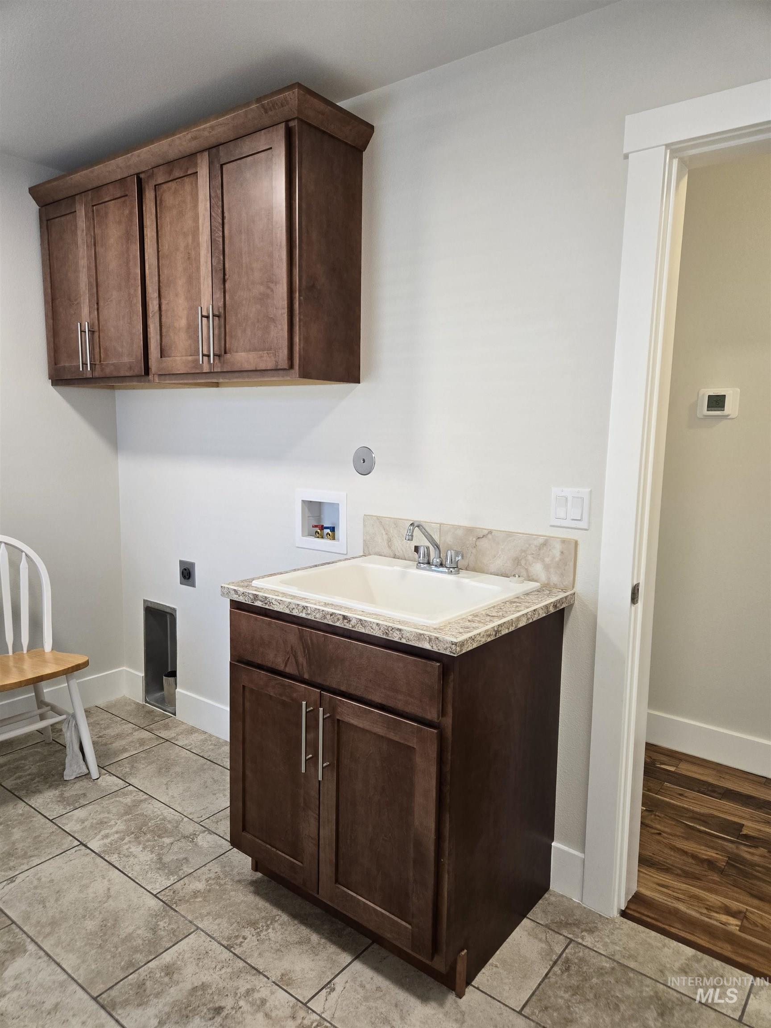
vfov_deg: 73.9
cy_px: 514
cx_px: 386
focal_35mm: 23
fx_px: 683
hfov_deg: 58.9
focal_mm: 5.4
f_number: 1.8
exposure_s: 1/120
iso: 160
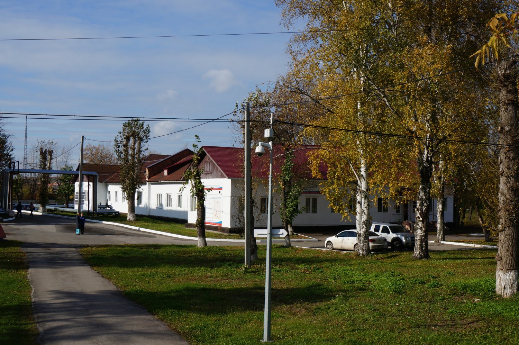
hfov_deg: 43.6
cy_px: 172
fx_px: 648
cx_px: 260
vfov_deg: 29.8
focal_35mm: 45
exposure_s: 1/160
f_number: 13
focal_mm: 30
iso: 100
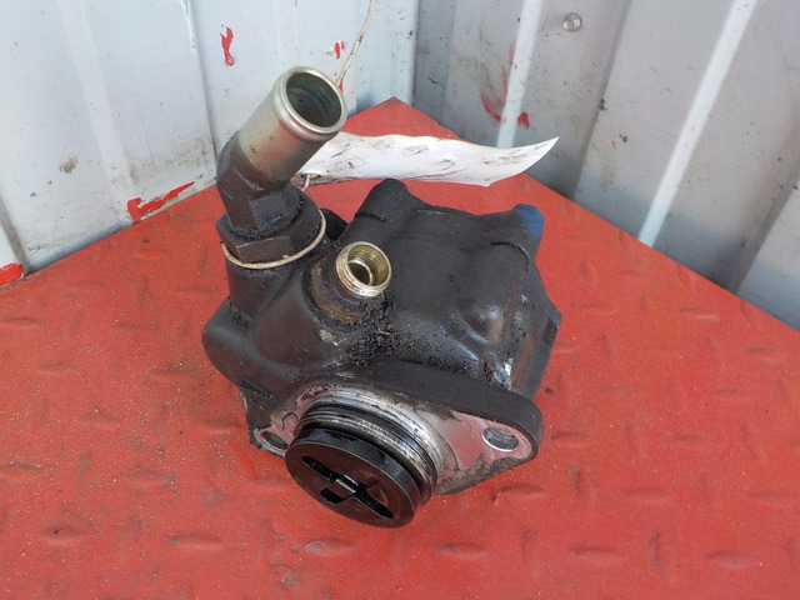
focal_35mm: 30
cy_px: 300
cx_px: 400
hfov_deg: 60.0
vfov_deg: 46.8
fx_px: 693
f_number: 3.3
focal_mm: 4.1
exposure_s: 1/30
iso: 360
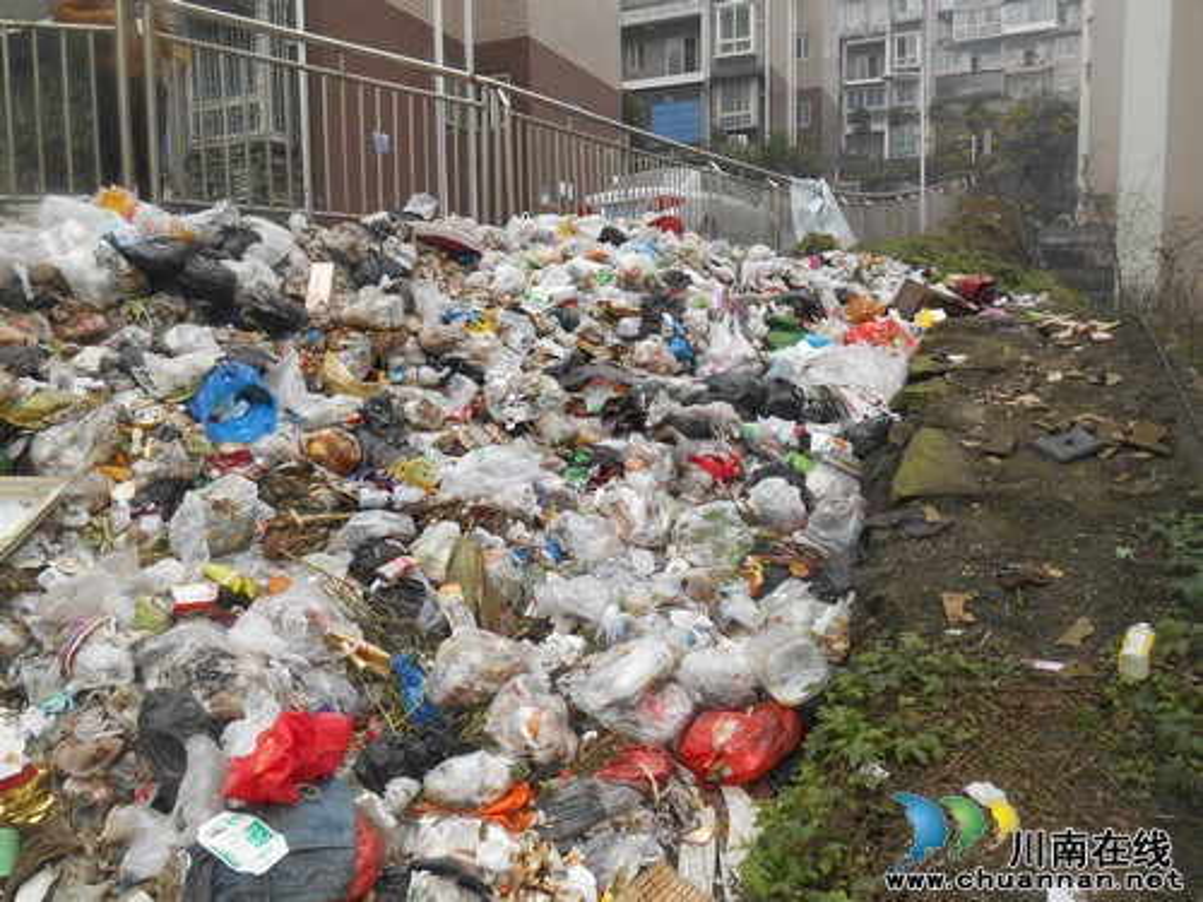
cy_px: 451
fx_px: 904
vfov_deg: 53.1
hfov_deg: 67.3
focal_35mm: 26
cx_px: 602
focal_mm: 4.7
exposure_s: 1/80
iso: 80
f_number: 3.4
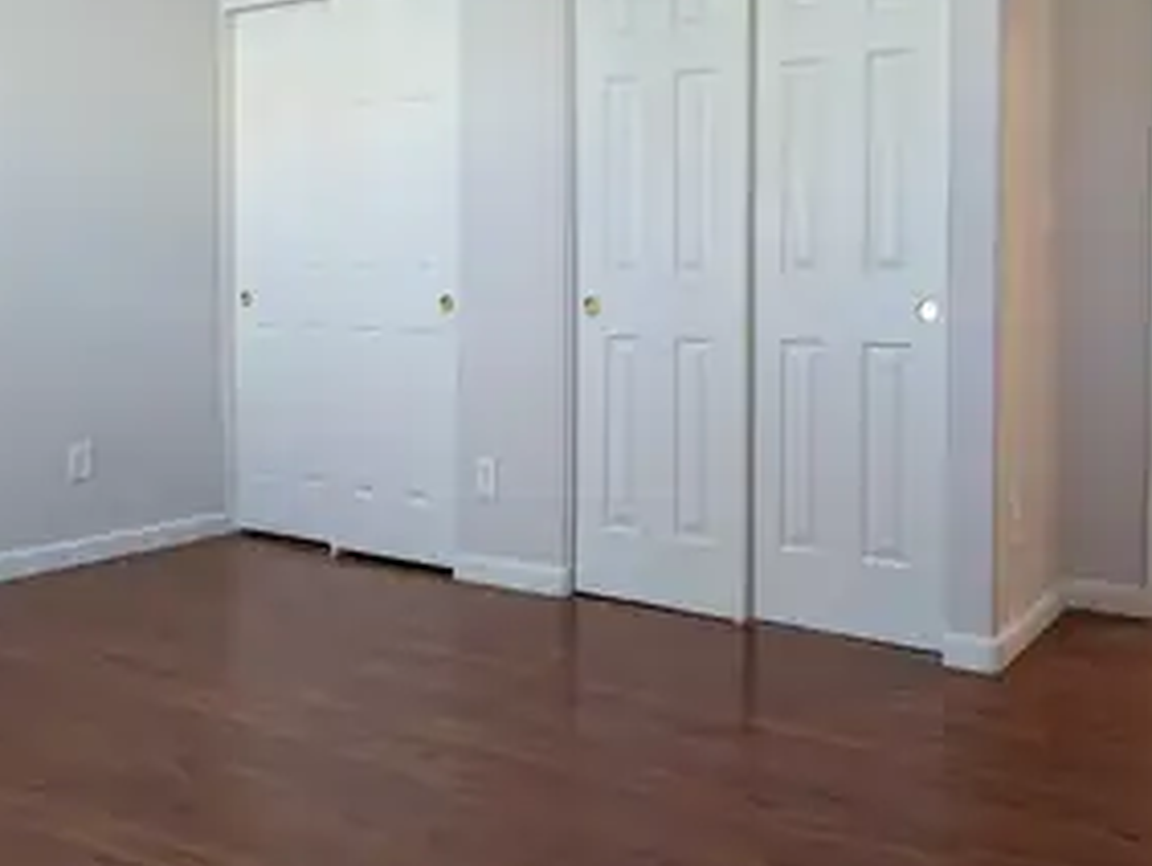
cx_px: 699
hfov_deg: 53.5
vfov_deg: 41.5
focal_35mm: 34
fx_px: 1132
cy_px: 317
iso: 128
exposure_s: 1/30
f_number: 1.68
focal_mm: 6.9
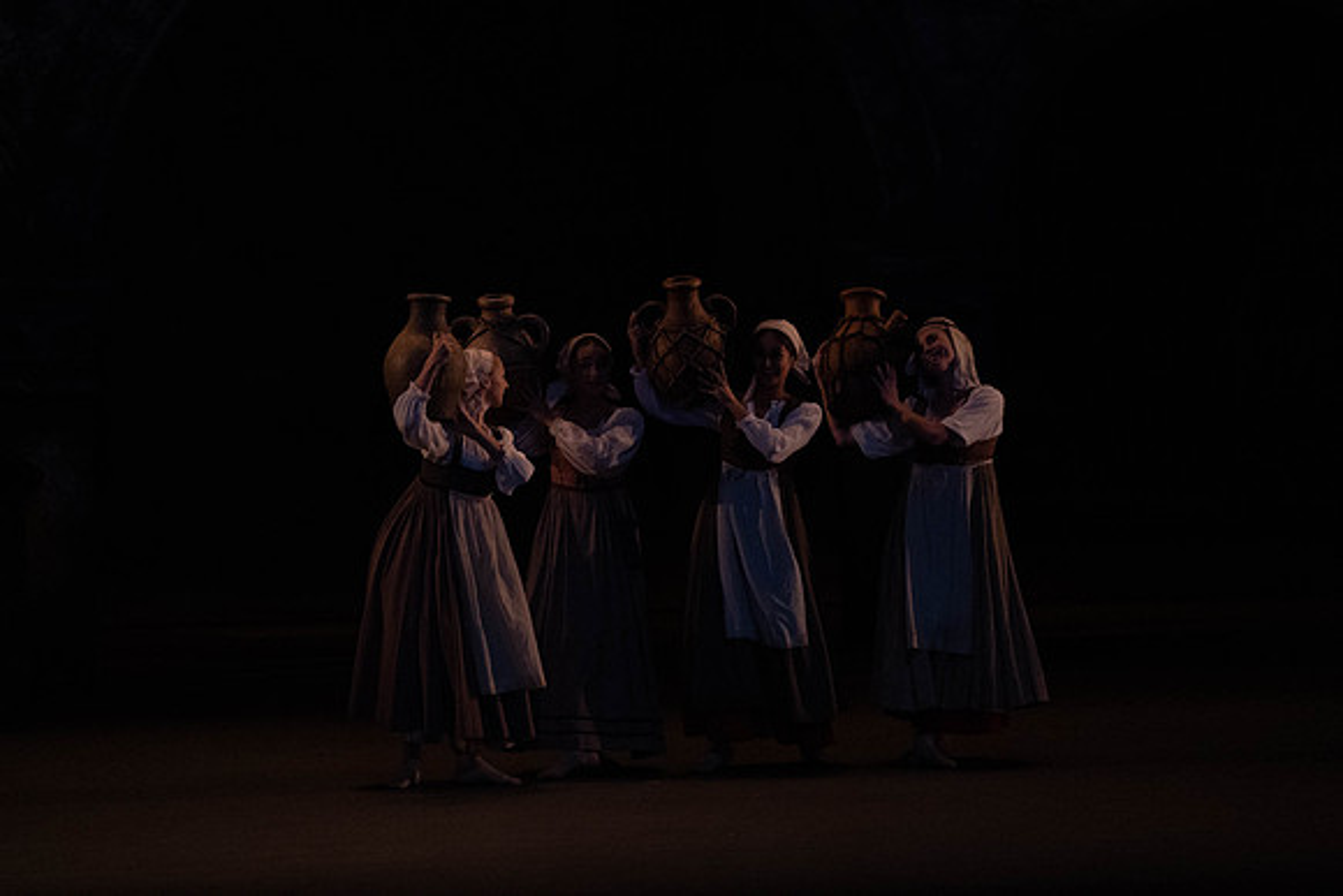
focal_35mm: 294
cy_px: 448
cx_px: 672
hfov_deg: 7.0
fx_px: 10970
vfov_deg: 4.7
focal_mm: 294
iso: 8000
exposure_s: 1/250
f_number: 5.6
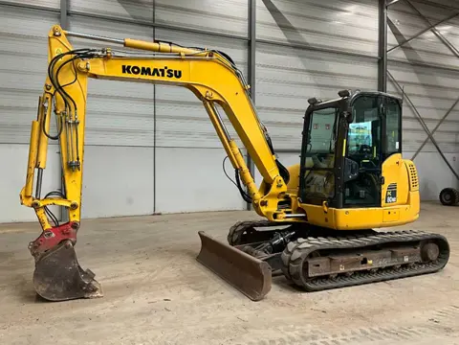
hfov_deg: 61.7
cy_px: 172
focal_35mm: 29
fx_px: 385
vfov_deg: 48.2
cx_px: 230
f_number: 1.8
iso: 100
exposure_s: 1/60
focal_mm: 3
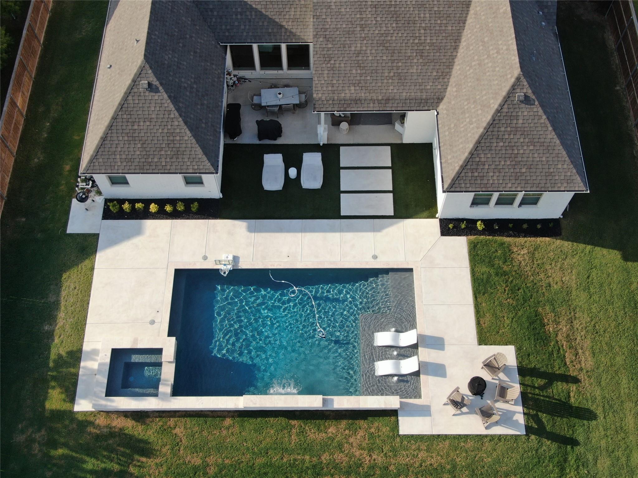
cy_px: 239
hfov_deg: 47.9
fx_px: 719
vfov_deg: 36.8
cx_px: 319
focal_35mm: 39
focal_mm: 6.77
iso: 100
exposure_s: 1/400
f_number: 3.4
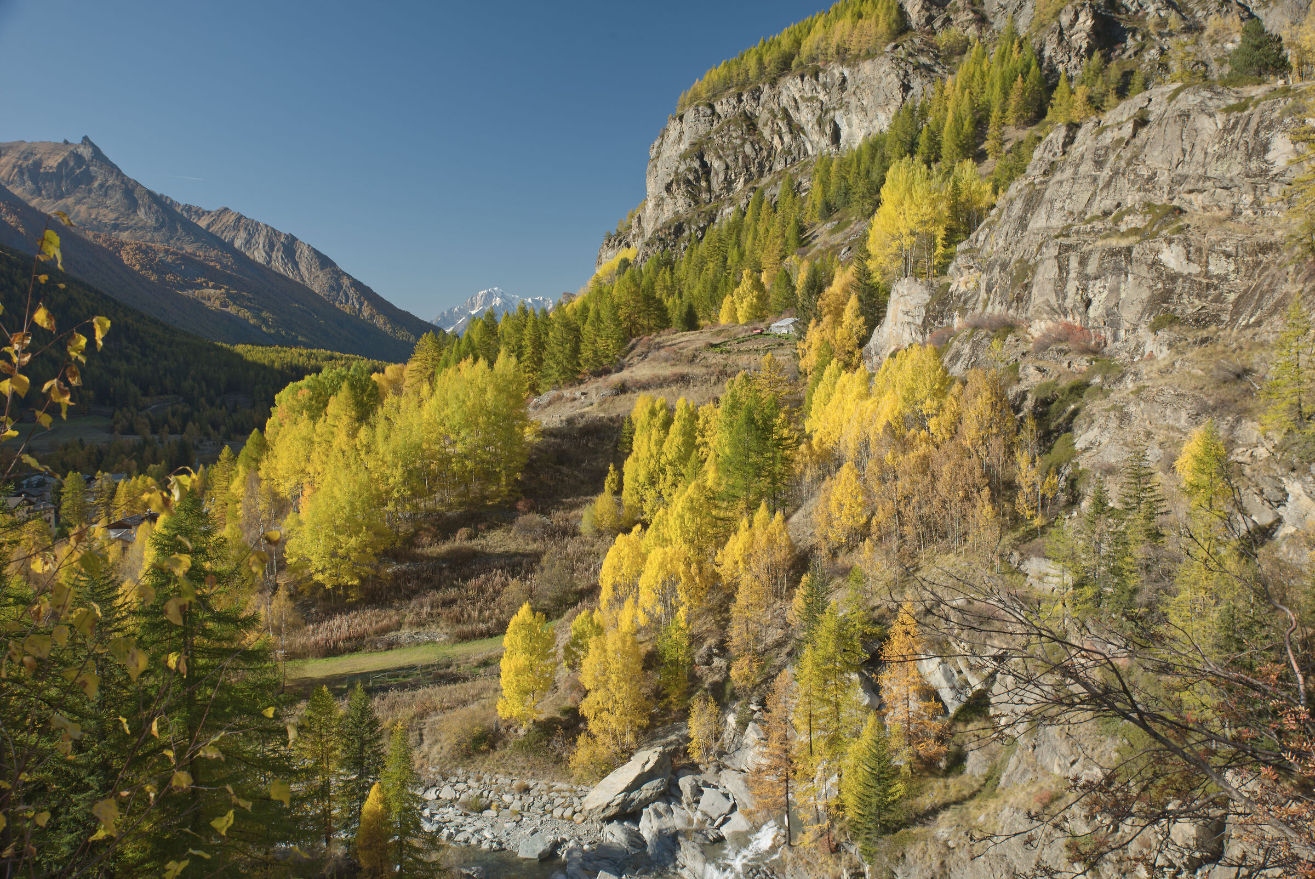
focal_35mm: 34
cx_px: 658
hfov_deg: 55.8
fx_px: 1243
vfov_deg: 38.9
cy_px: 440
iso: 100
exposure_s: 1/30
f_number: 11
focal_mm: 34
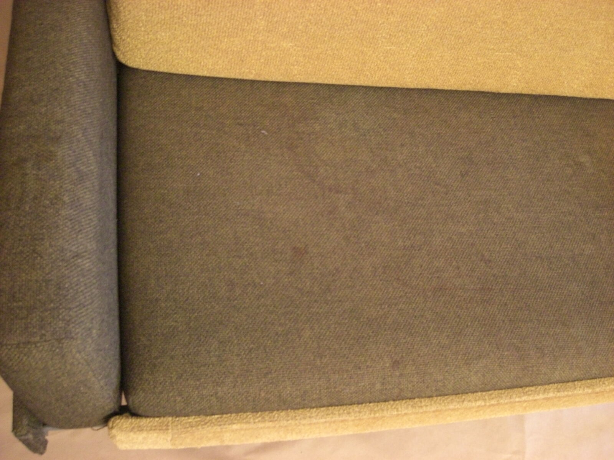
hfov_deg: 49.0
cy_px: 230
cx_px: 307
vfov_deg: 37.7
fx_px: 674
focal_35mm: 38
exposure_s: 1/8
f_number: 2.8
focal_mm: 7.9
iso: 800
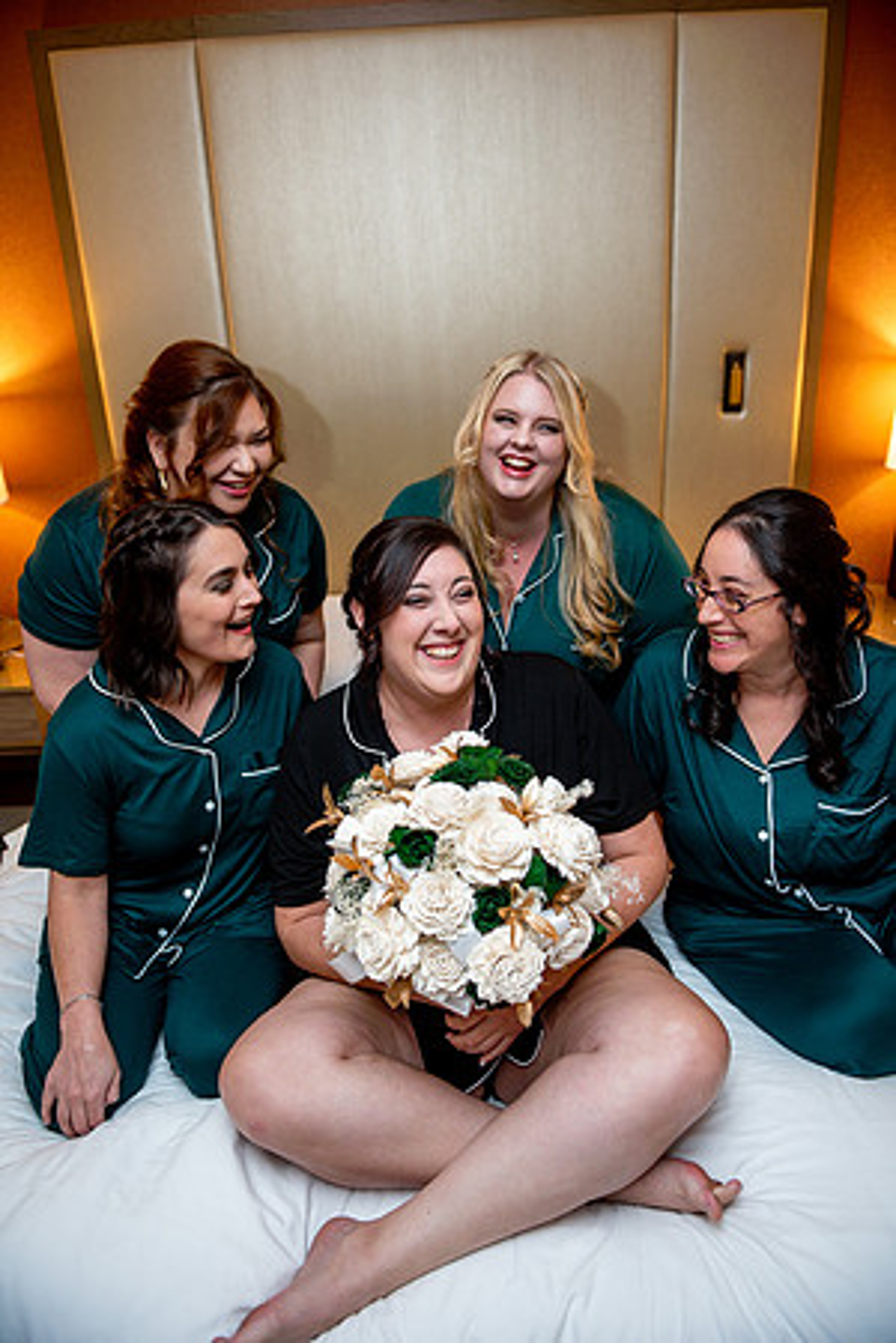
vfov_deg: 73.7
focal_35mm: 24
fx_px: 896
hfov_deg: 53.1
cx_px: 448
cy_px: 672
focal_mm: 24
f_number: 2.8
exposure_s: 1/60
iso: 200
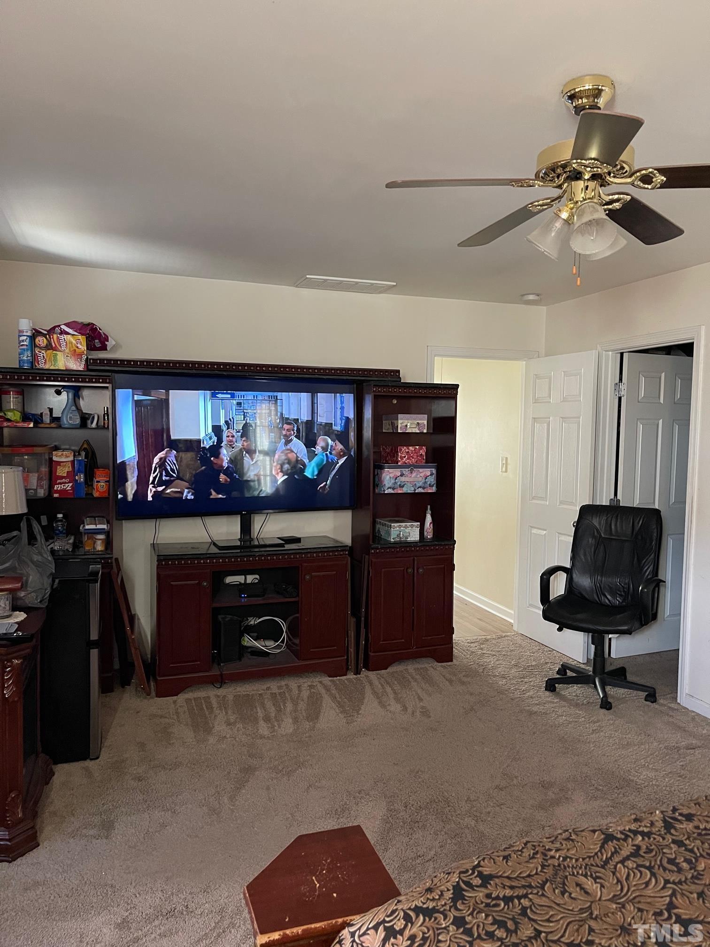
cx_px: 355
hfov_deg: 53.1
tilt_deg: -3.0
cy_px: 474
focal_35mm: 26
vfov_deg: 67.3
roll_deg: -1.3
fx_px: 711
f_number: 1.6
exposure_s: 1/60
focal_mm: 5.1
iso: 500
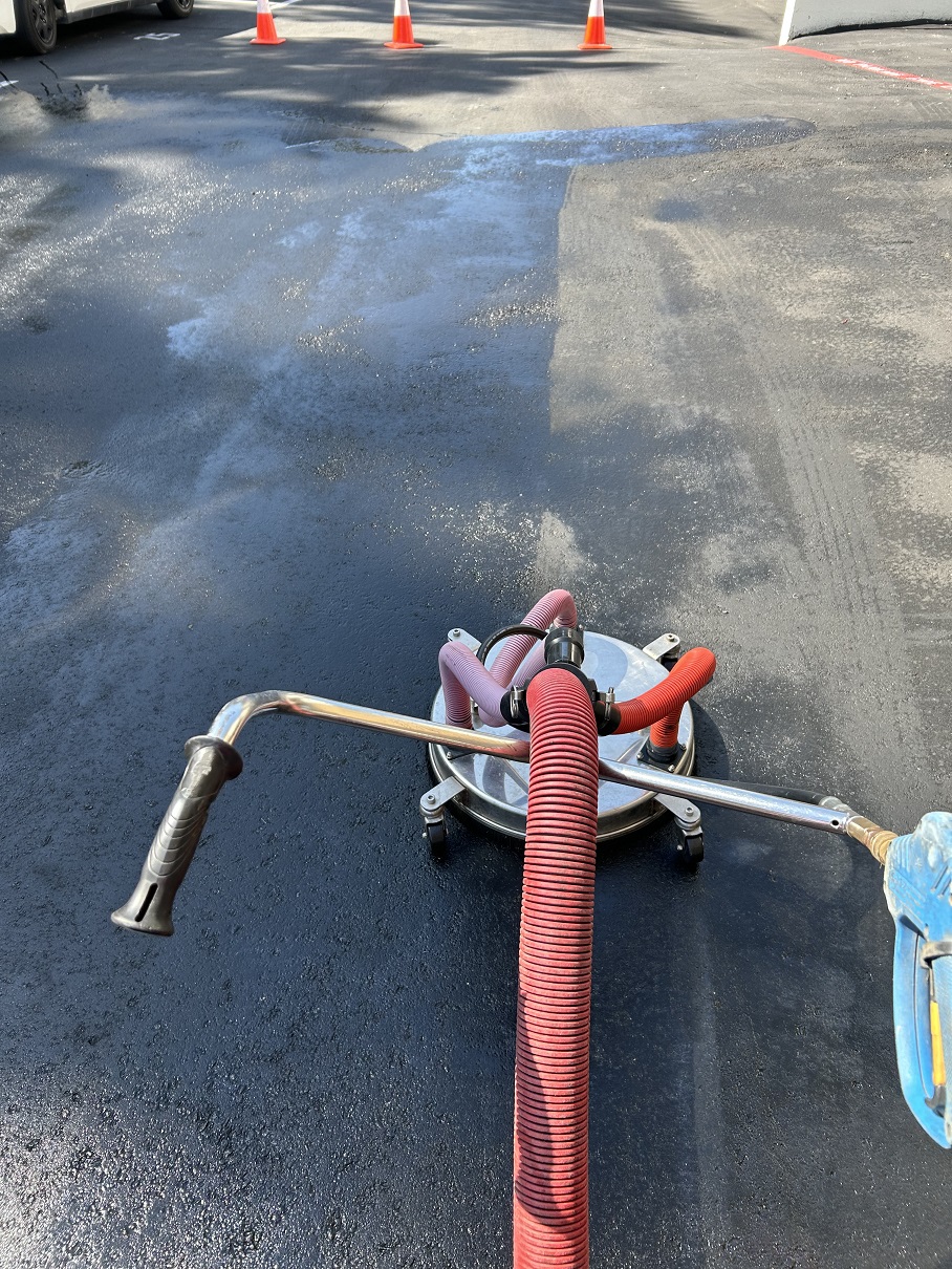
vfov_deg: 67.3
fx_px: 953
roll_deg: -1.7
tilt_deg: -39.4
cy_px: 634
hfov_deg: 53.1
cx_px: 476
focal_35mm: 26
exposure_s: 1/561
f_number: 1.5
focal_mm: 5.7
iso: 50
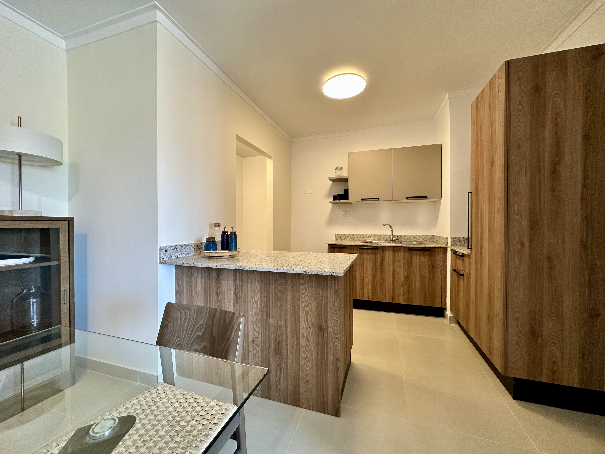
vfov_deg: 85.7
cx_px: 302
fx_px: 245
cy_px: 227
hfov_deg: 102.1
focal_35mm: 14
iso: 160
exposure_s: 1/60
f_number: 2.2
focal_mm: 2.22
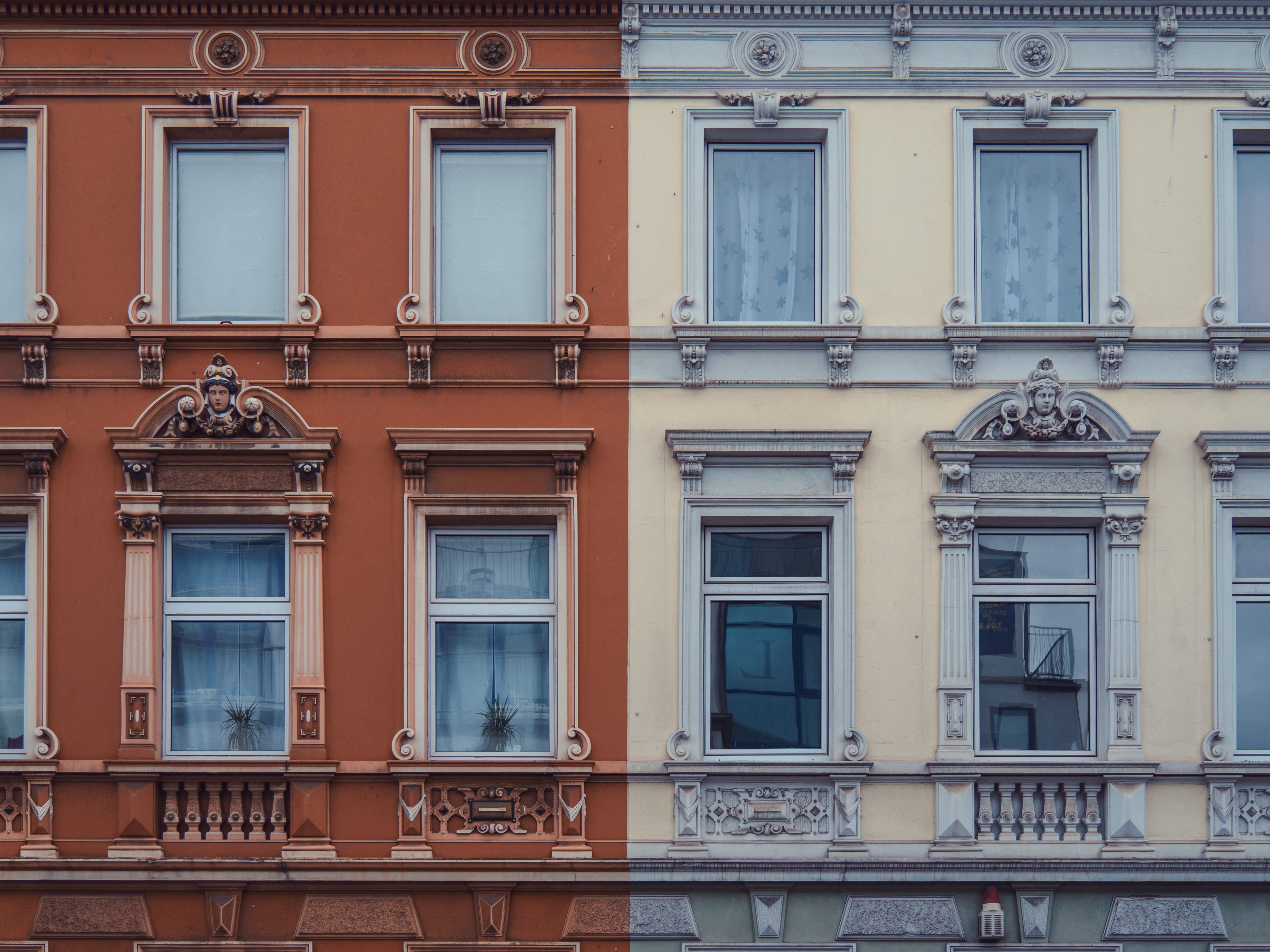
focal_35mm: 53
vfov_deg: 27.5
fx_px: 1945
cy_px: 483
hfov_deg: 36.2
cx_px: 629
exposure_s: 1/640
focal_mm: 26
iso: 200
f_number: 4.2
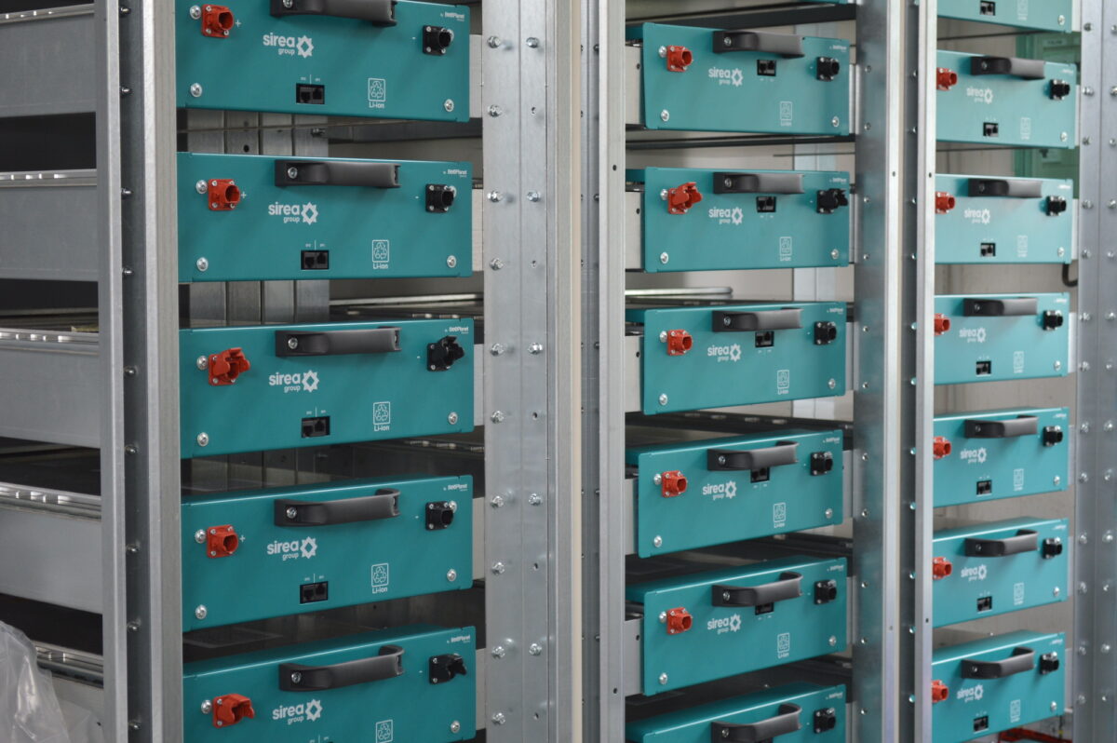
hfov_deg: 29.3
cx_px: 558
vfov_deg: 19.7
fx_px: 2139
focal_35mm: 69
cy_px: 372
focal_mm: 46
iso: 400
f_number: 5.3
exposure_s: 1/40
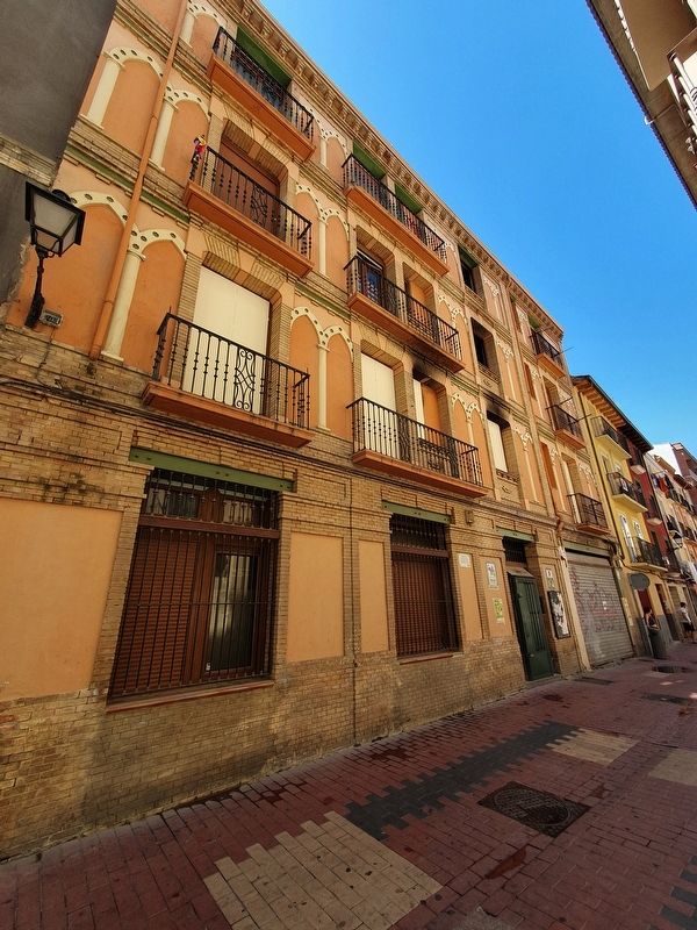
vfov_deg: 106.2
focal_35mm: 13
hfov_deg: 89.9
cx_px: 348
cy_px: 465
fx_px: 349
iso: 50
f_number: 2.2
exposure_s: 1/268
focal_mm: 1.8
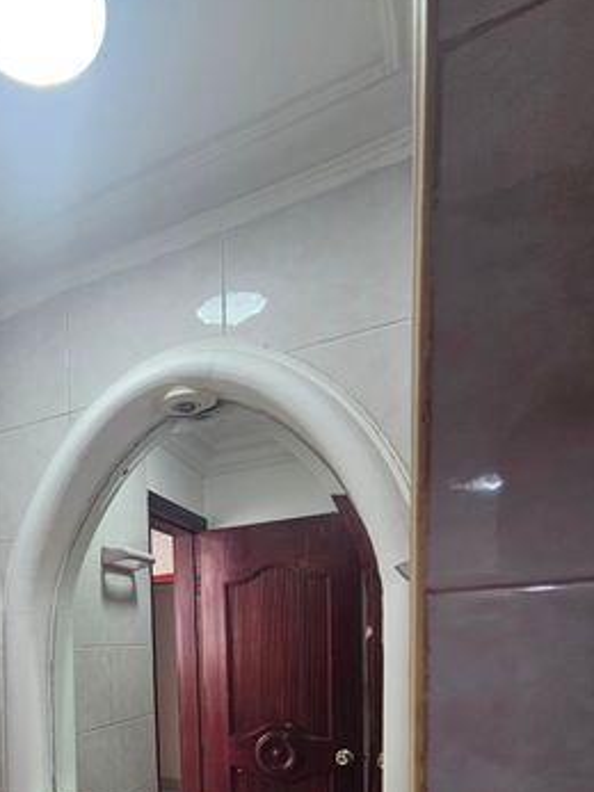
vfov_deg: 59.4
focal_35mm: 25
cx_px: 41
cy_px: 709
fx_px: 572
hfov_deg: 48.1
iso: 80
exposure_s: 1/60
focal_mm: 2.2
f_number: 2.2
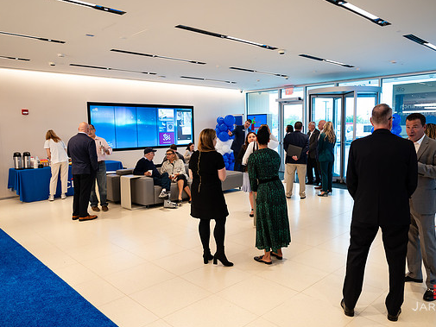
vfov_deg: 51.4
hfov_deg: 65.1
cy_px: 162
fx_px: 340
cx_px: 243
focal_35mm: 27
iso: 1000
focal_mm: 24
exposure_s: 1/200
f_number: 3.5
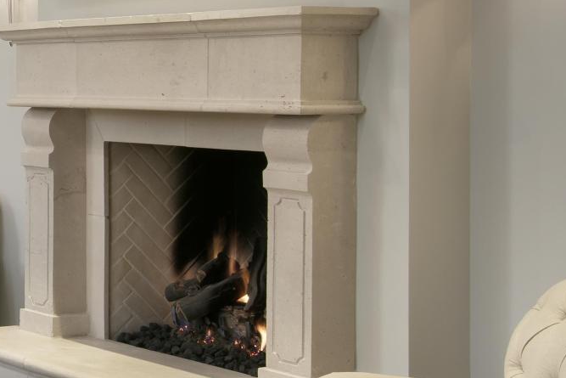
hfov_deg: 19.0
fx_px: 1415
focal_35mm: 90
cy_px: 115
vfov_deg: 15.2
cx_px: -350
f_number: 13
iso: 100
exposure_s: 3
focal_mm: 20
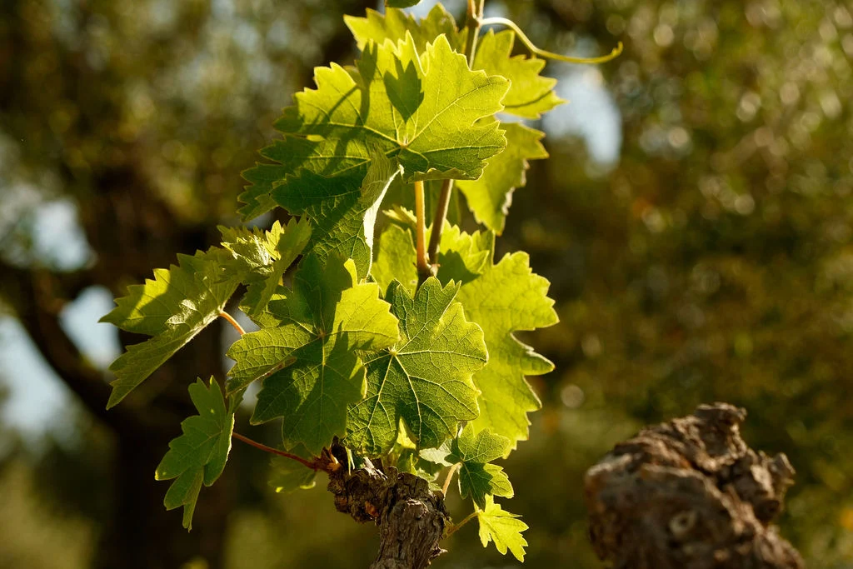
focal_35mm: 83
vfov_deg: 16.5
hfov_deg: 24.5
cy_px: 284
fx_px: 1967
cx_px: 426
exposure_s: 1/300
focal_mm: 55
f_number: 5.6
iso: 160
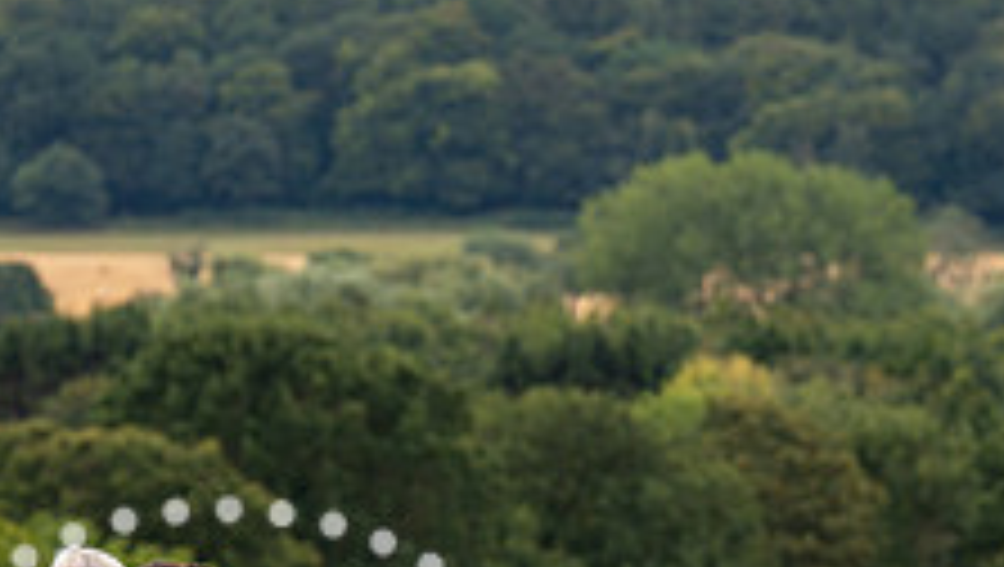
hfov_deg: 4.8
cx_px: 1105
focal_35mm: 448
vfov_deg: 2.7
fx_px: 11940
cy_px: 809
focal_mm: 145
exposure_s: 1/1000
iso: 640
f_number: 3.5
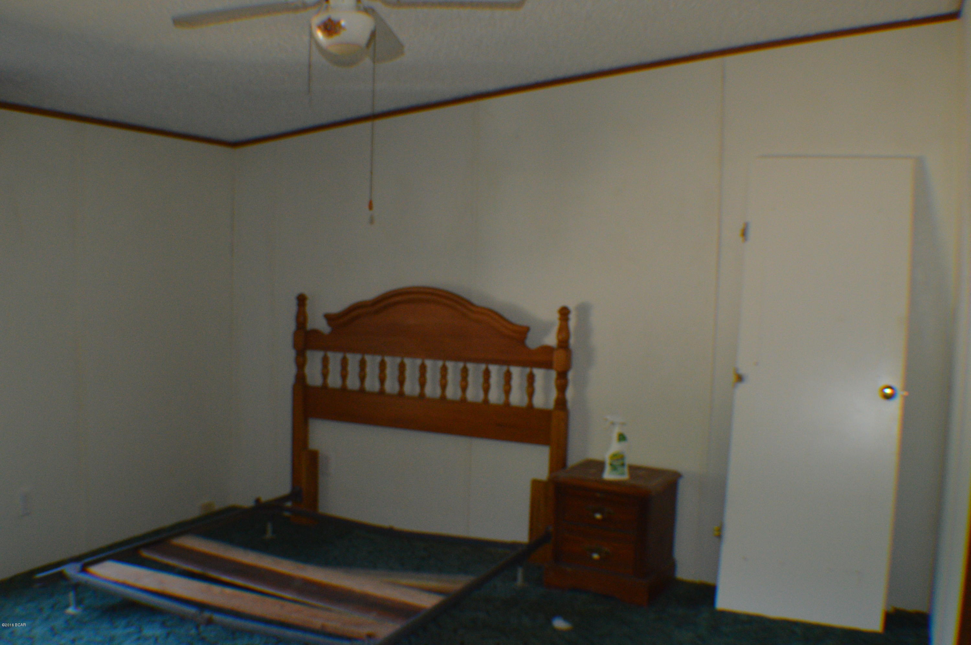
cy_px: 322
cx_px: 486
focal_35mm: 42
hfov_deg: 46.4
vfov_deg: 31.8
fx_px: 1132
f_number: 4.5
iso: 1250
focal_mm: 28
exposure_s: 1/60
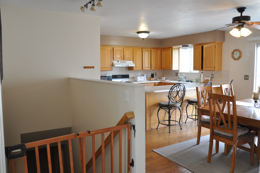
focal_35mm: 27
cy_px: 86
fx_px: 195
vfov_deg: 47.8
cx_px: 130
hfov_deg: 67.4
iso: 400
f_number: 5
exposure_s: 1/25
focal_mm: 18
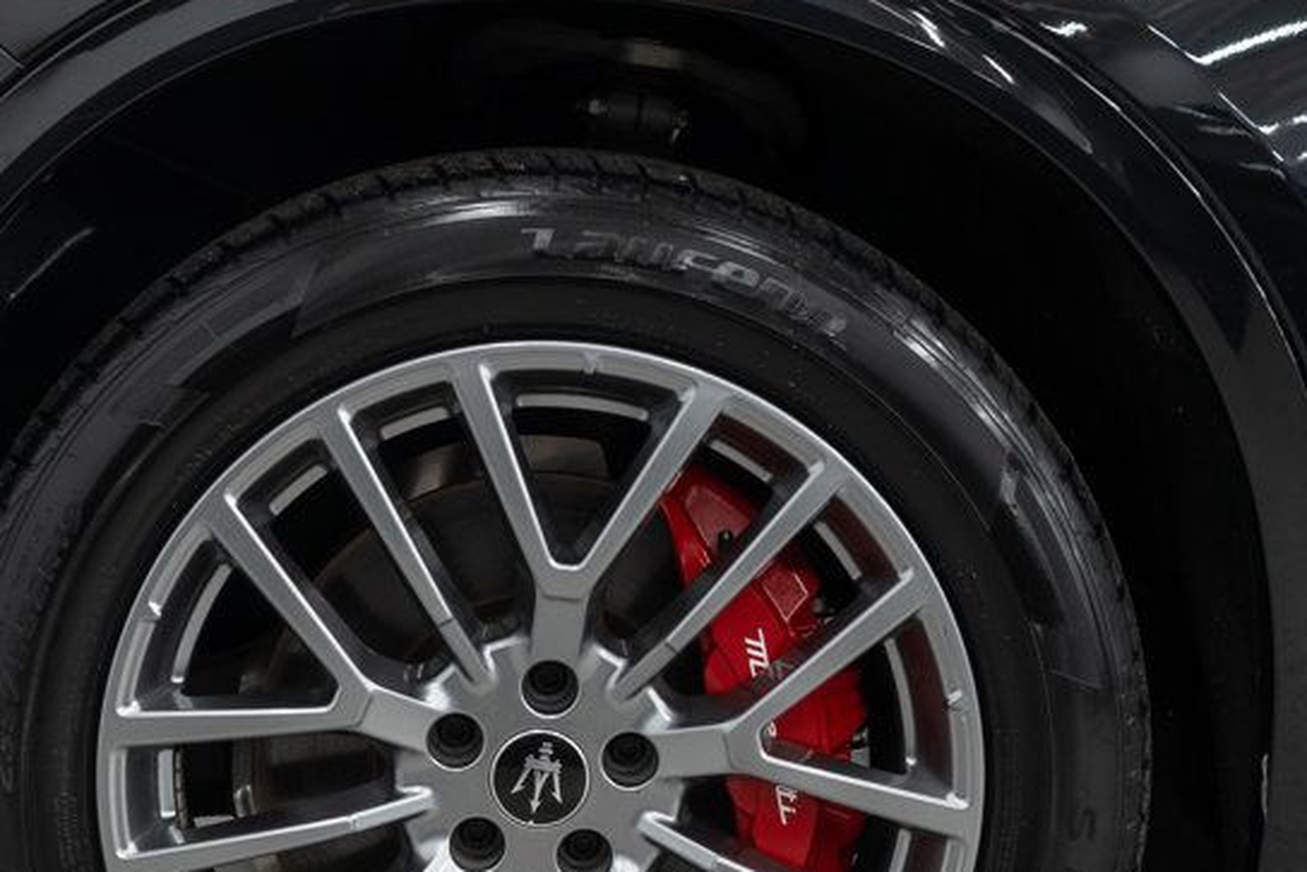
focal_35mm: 79
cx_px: 481
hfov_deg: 25.6
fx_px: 2869
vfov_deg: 17.2
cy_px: 631
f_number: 3.2
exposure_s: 1/40
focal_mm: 28
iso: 320
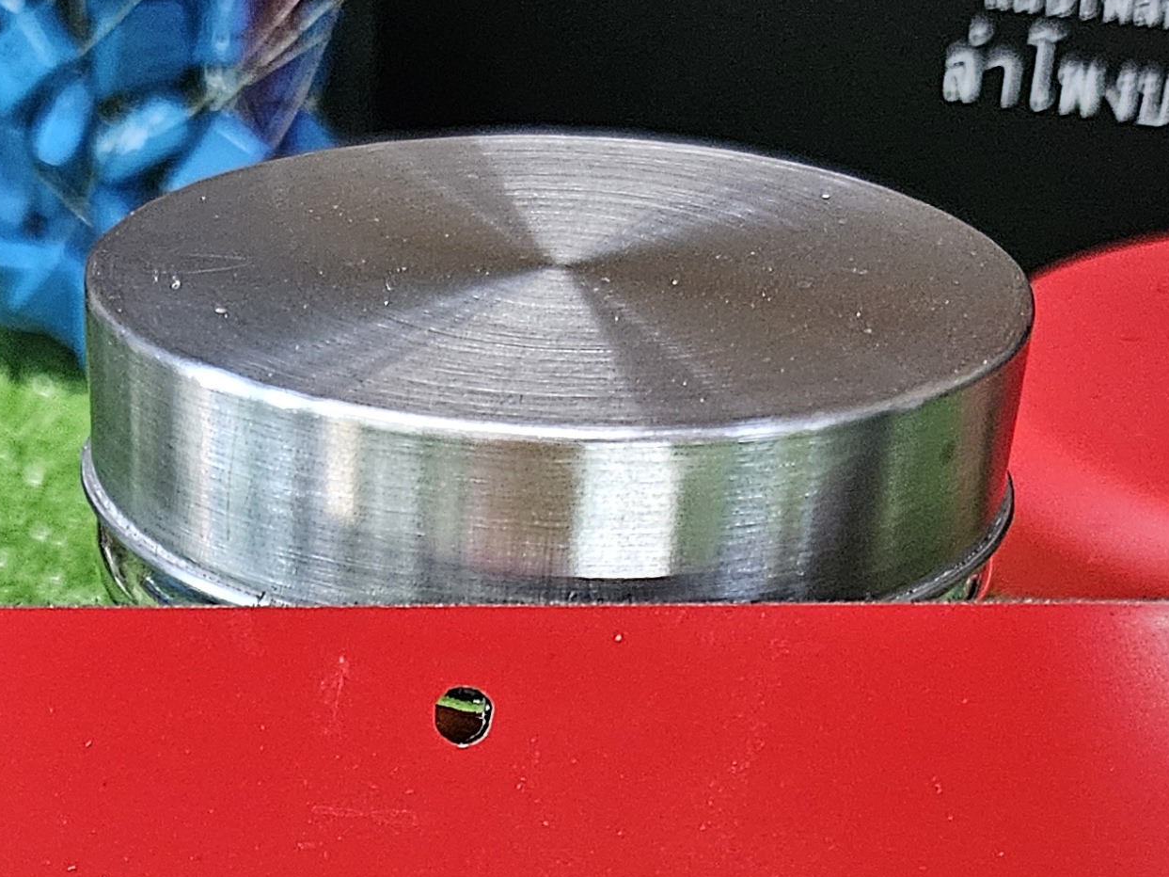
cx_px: 339
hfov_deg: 26.1
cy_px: 1050
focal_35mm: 74
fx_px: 2499
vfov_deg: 18.8
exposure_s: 1/100
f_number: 1.8
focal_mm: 5.4
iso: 500
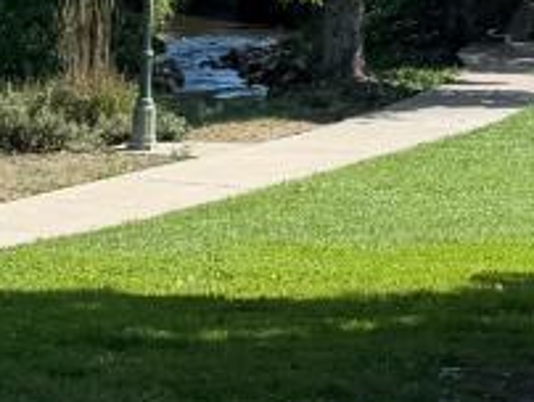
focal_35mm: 178
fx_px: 2749
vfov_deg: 8.4
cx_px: 53
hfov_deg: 11.0
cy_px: 147
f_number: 1.78
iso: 80
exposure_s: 1/2801
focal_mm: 6.76
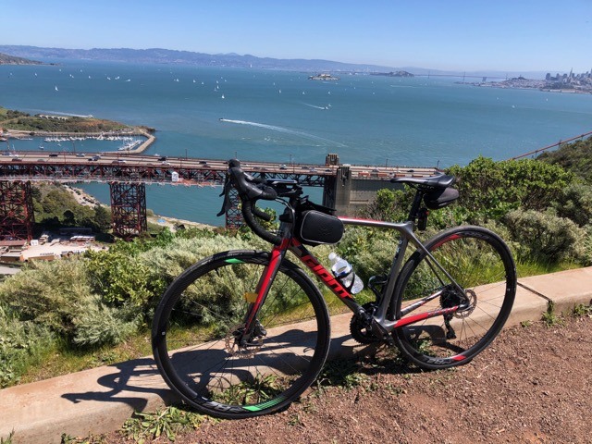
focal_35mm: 28
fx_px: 479
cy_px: 222
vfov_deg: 49.7
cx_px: 296
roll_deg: -2.6
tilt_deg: -16.6
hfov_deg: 63.4
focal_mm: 4
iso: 20
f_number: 1.8
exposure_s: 1/1372
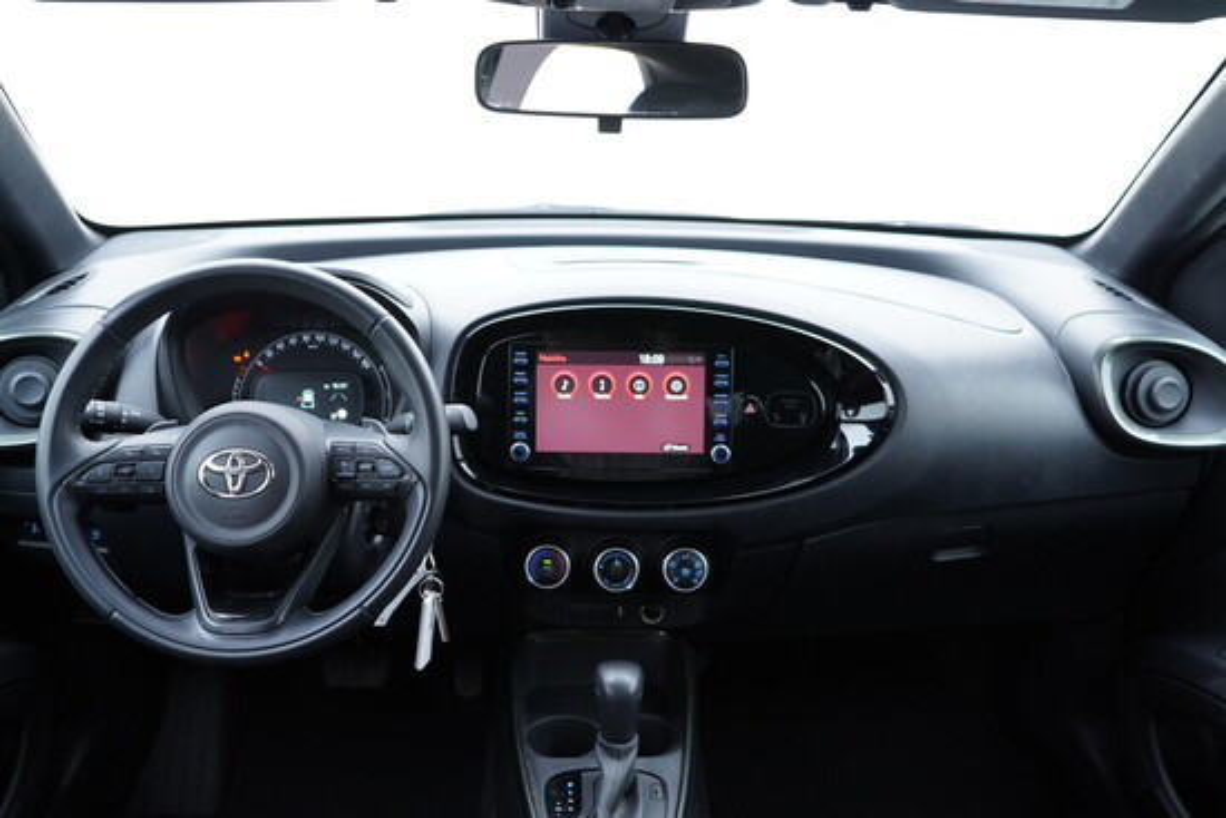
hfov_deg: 53.1
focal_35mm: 36
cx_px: 613
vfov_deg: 36.9
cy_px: 409
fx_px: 1226
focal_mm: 24
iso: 400
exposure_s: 1/40
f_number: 2.8
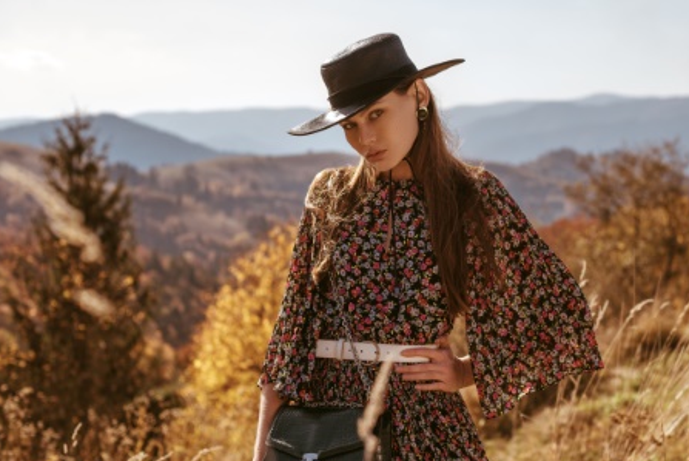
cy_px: 244
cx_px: 455
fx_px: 1284
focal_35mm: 67
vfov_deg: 20.4
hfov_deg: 29.8
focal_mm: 50
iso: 100
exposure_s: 1/800
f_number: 4
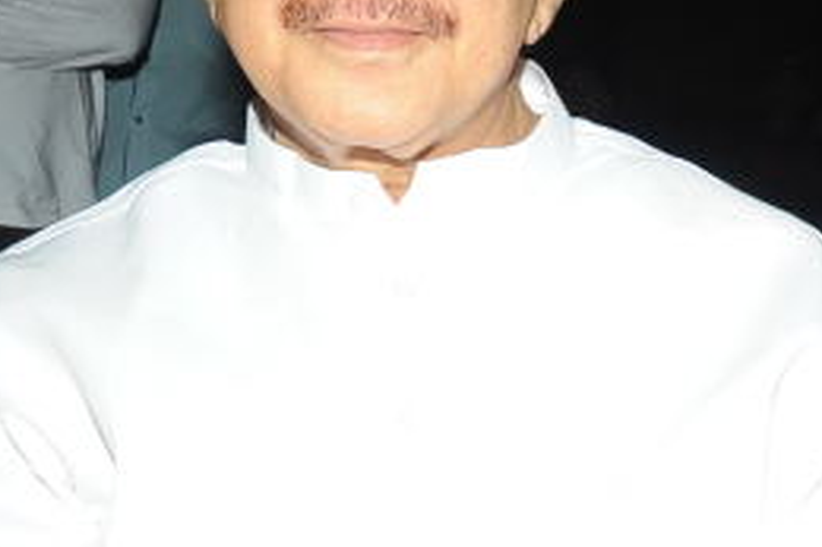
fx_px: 2601
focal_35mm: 114
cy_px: 465
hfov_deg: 17.4
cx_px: 885
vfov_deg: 11.9
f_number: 8
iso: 200
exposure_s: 1/125
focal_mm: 29
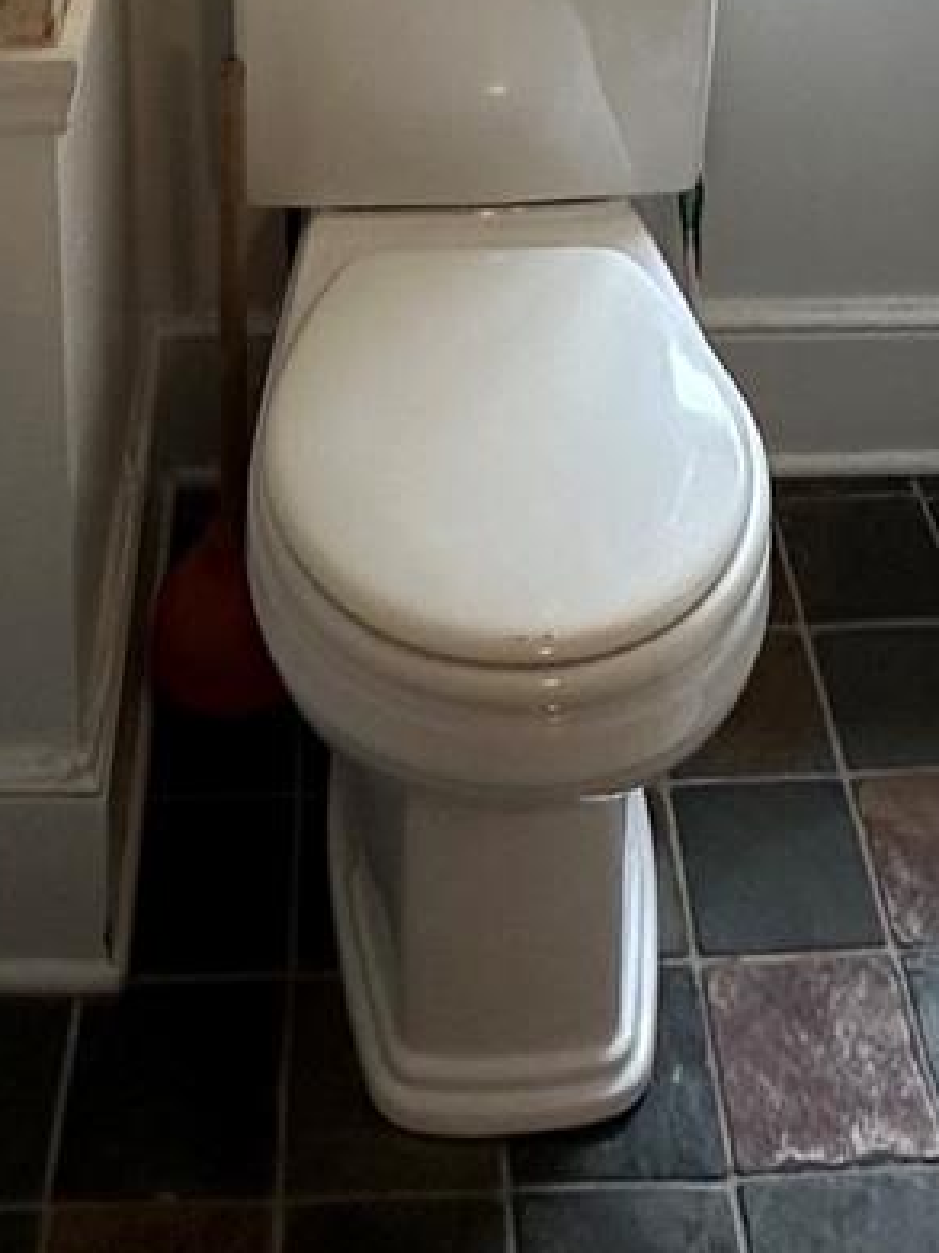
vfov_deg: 26.7
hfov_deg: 26.5
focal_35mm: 55
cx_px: 478
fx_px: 1990
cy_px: -554
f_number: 2.2
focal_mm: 2.22
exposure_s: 1/60
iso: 200
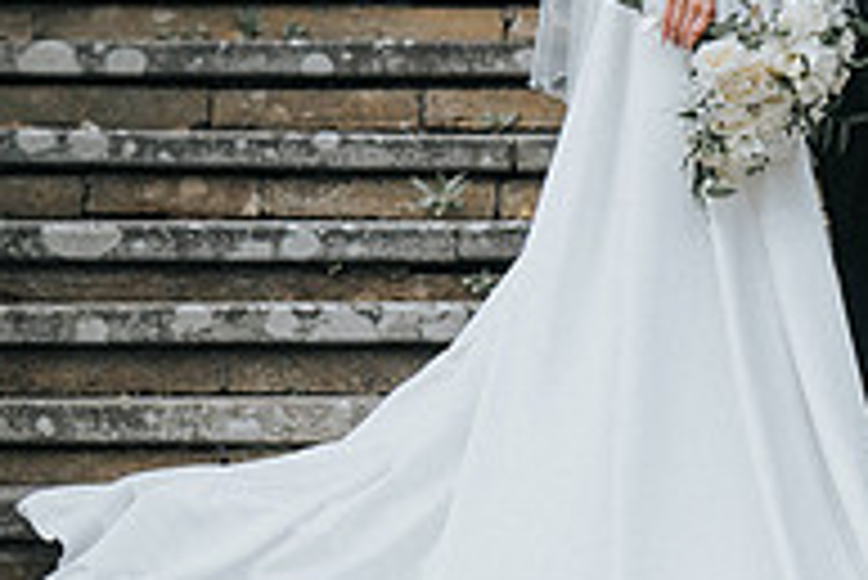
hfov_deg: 7.3
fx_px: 6780
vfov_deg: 4.9
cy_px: 142
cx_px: -27
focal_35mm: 281
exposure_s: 1/6400
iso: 400
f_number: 1.2
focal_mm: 85
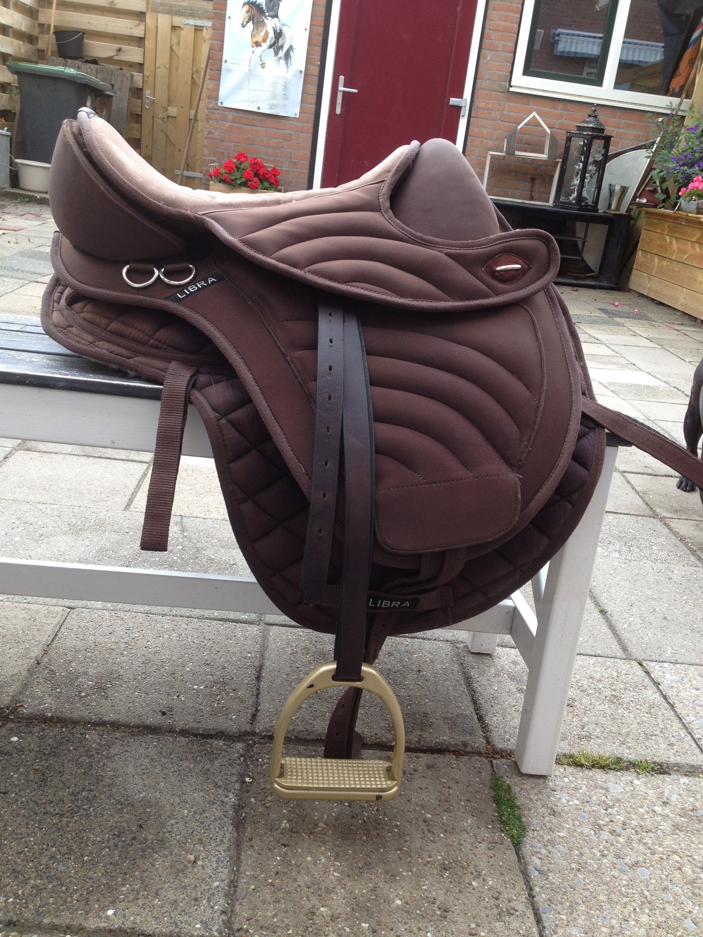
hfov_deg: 40.7
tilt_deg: -20.1
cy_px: 468
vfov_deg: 52.6
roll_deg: -7.9
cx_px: 352
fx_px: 948
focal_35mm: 35
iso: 64
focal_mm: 4.28
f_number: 2.4
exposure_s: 1/120
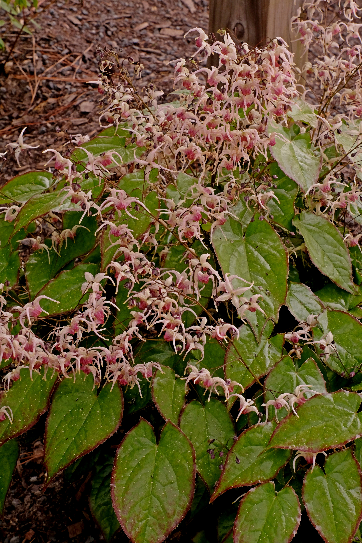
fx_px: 995
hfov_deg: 20.6
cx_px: 181
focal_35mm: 66
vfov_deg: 30.5
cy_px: 272
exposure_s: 1/28
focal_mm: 43.9
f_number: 16
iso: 800
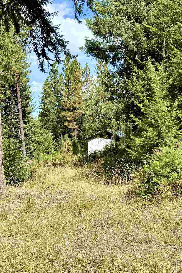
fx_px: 334
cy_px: 145
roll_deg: -0.3
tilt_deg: -1.7
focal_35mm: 44
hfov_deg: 30.4
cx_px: 69
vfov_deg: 44.5
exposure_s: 1/2370
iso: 80
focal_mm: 6.76
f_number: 1.78
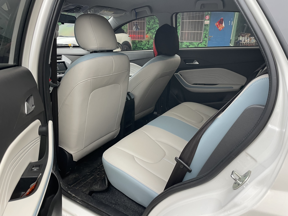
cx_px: 144
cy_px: 108
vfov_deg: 53.1
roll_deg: -0.3
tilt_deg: -21.3
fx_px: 216
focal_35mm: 26
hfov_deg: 67.3
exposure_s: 1/83
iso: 125
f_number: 1.6
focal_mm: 4.2
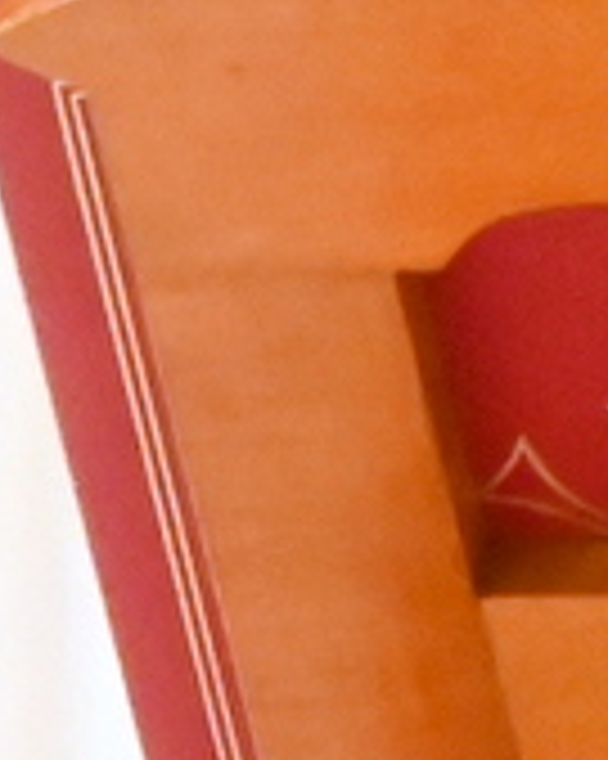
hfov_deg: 0.9
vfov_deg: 1.1
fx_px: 40096
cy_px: -445
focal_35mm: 1781
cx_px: 1522
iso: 11400
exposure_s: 1/125
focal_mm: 200
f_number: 6.3
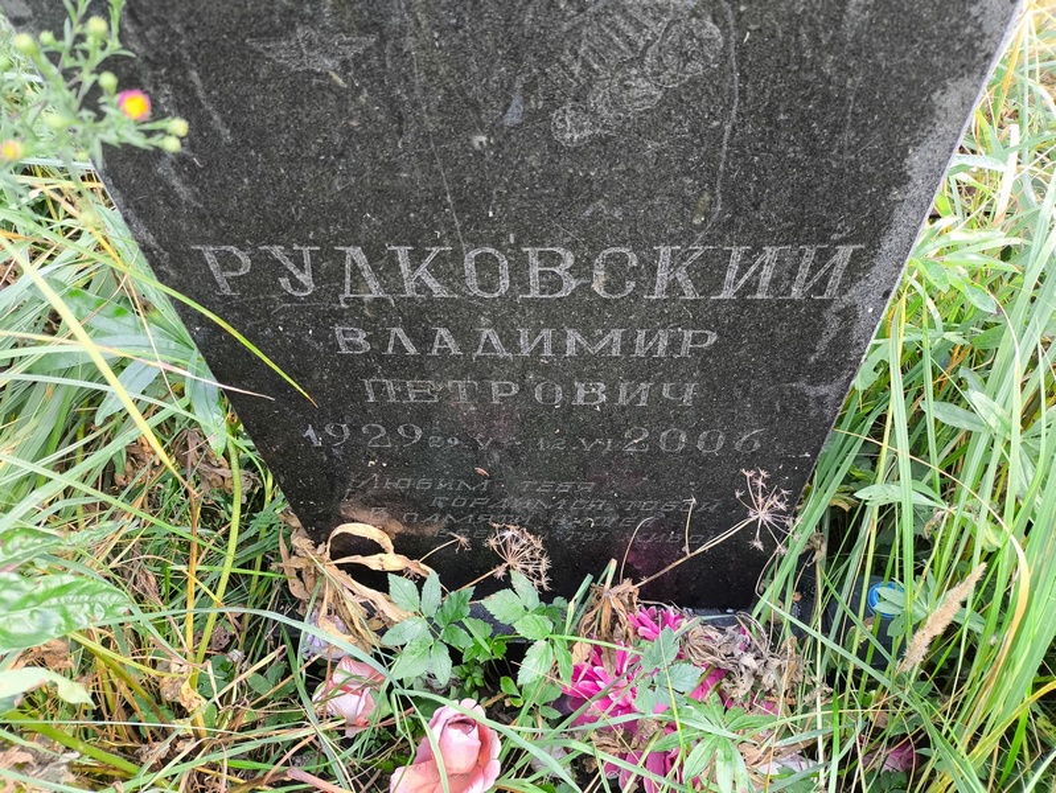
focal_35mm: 25
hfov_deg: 69.4
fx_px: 763
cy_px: 396
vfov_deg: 54.9
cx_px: 528
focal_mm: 4.71
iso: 125
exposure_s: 1/60
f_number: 1.7
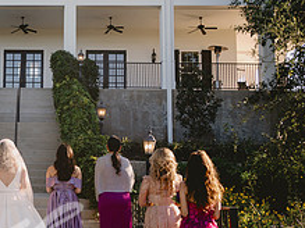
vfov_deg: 24.0
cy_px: 124
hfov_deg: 29.7
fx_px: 537
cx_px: 3
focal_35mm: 61
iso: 80
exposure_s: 1/400
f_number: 2.8
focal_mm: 24
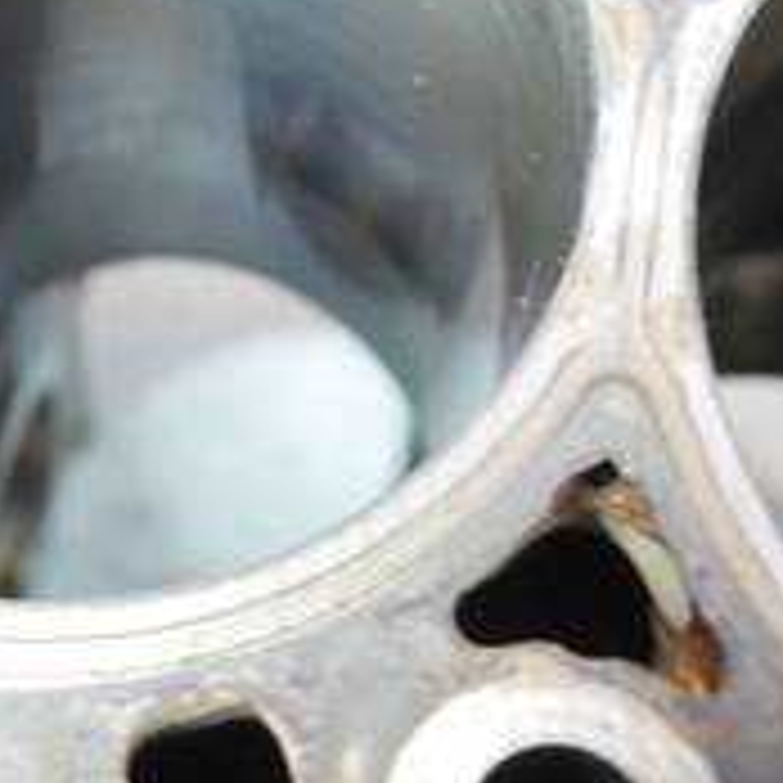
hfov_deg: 23.3
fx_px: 1868
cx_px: 162
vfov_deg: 22.9
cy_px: 27
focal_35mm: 73
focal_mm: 15
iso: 3200
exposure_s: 1/60
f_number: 3.5
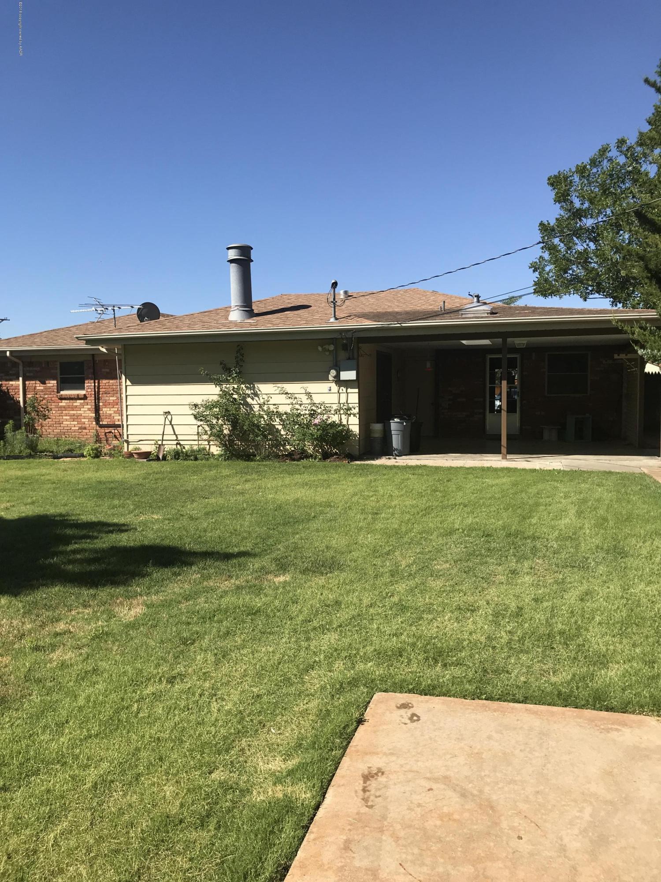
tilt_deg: -3.5
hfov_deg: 49.7
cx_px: 330
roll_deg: +1.3
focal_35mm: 28
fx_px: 713
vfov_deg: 63.4
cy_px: 441
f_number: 1.8
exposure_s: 1/2128
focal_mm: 3.99
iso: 20
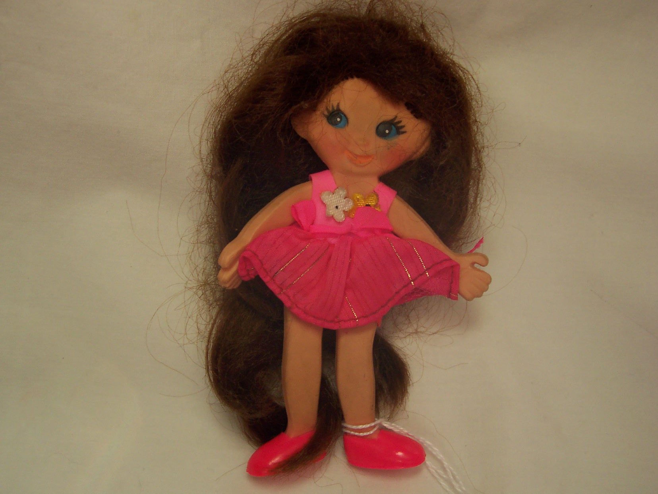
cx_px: 329
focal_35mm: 37
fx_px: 703
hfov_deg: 50.1
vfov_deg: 38.7
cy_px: 247
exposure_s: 1/125
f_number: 2.8
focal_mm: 5.6
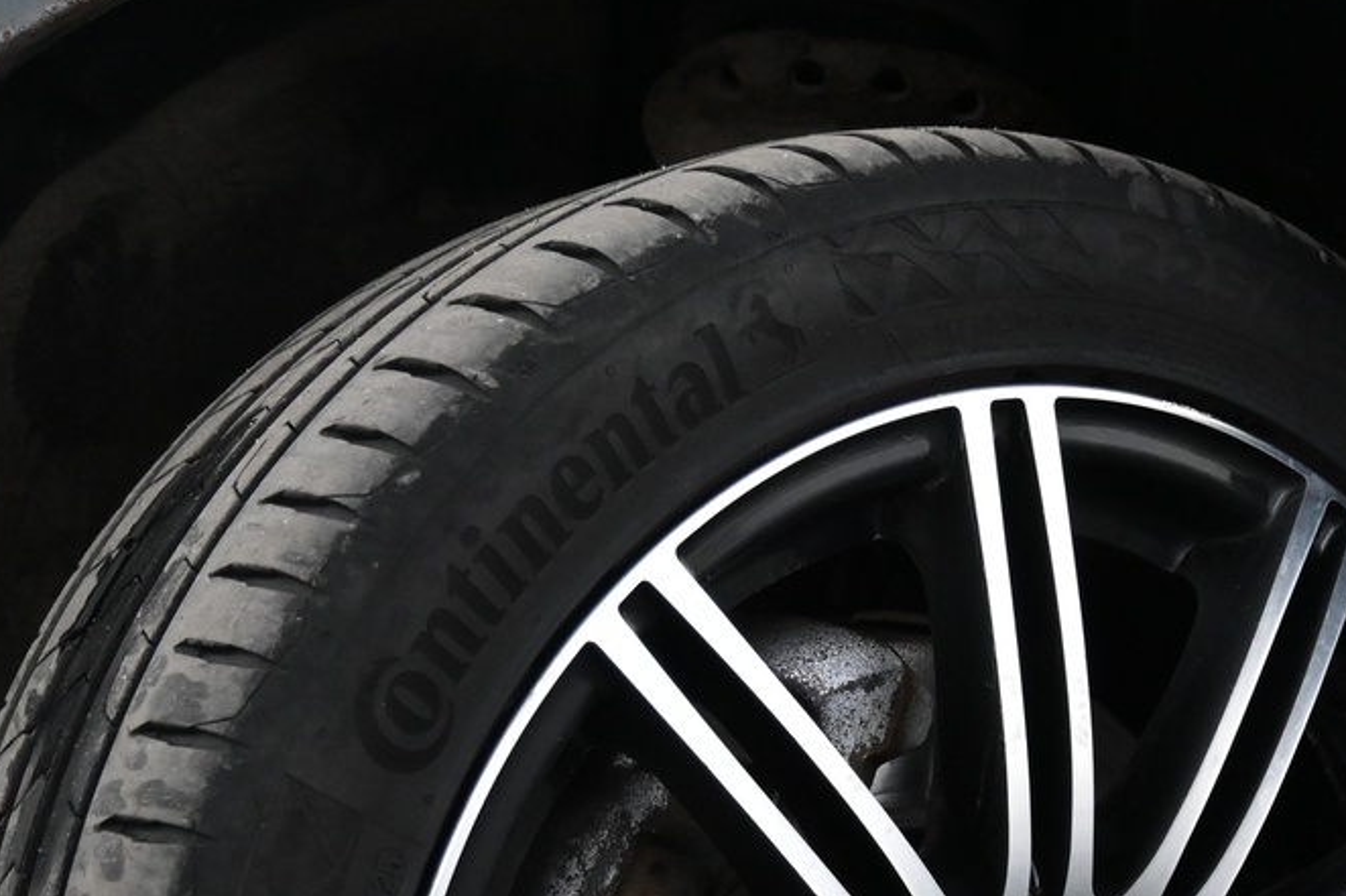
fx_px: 2677
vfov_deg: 18.2
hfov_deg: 28.2
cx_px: 773
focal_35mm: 72
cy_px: 1020
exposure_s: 1/30
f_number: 3.8
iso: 2200
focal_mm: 19.5
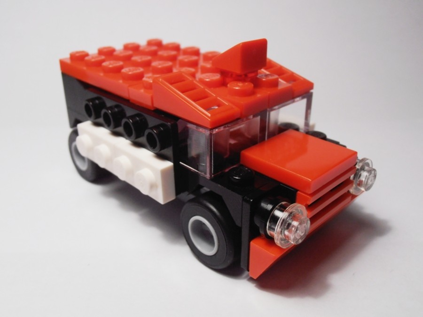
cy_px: 158
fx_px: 452
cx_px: 212
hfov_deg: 50.1
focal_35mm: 37
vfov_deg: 38.7
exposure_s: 1/100
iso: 80
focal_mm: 6.61
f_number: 3.9
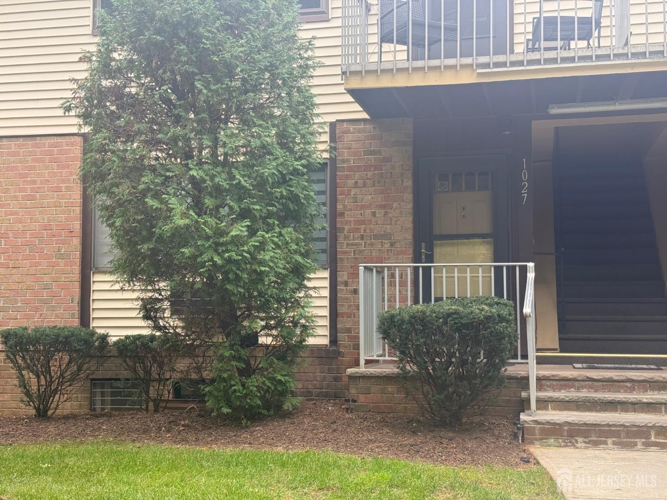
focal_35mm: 48
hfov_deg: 39.7
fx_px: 925
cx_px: 334
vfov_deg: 30.3
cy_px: 250
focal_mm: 6.76
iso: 80
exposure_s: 1/390
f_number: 1.78
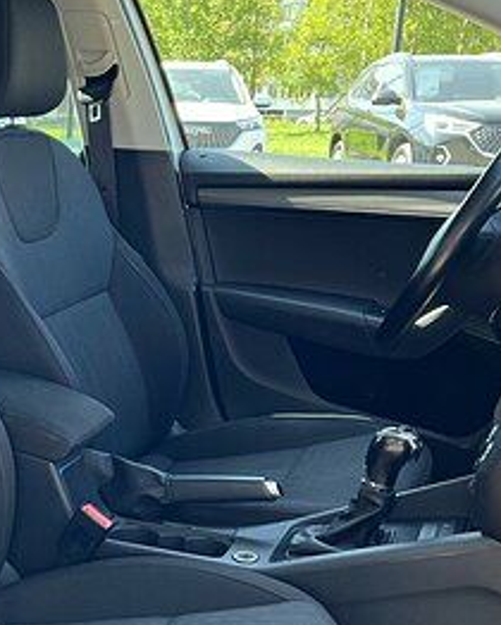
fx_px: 981
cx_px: 12
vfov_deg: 34.8
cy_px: 444
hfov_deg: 27.2
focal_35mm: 53
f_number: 1.5
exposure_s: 1/160
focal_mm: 5.7
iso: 64
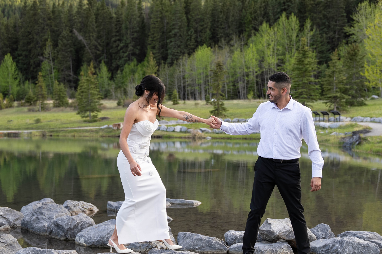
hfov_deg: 33.9
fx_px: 626
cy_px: 154
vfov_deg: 23.0
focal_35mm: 59
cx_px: 209
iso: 100
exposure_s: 1/250
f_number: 2.8
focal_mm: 42
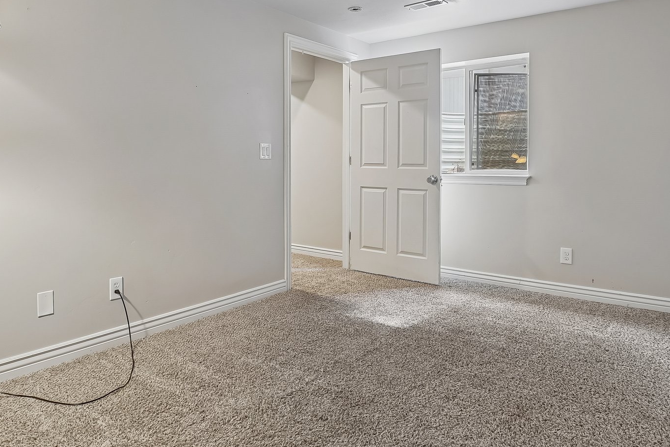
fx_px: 447
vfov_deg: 52.6
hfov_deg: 73.5
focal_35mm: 24
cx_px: 295
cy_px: 167
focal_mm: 16
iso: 400
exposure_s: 1/6
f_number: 8
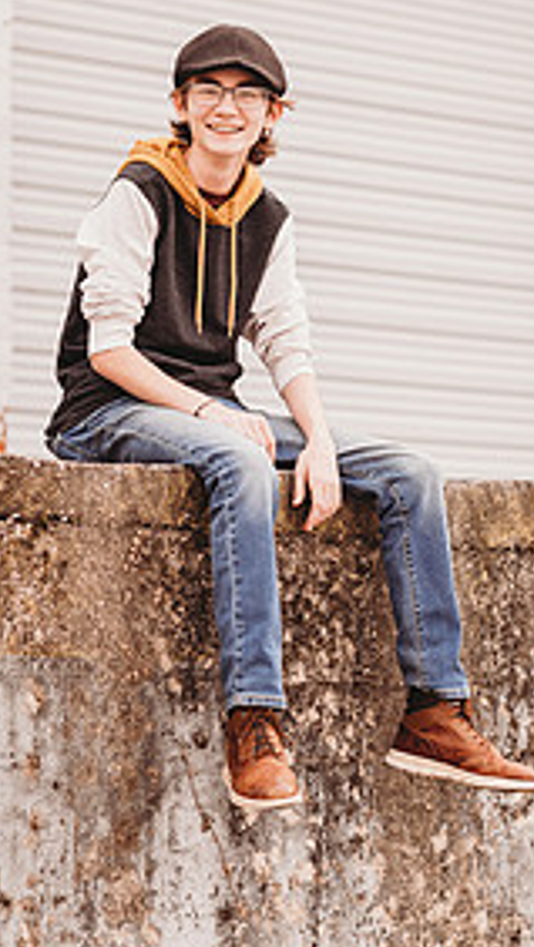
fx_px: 3568
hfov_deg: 8.6
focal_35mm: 142
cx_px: 292
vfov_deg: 15.1
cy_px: 376
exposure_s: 1/250
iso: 100
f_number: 2.8
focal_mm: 85
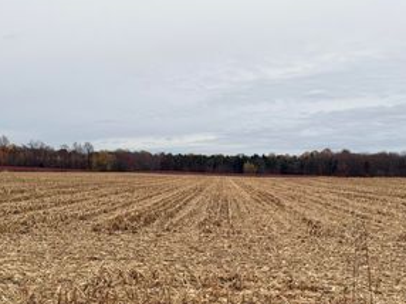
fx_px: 492
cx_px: 210
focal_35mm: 42
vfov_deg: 33.6
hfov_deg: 44.8
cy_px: 227
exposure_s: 1/695
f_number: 1.78
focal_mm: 6.76
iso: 80
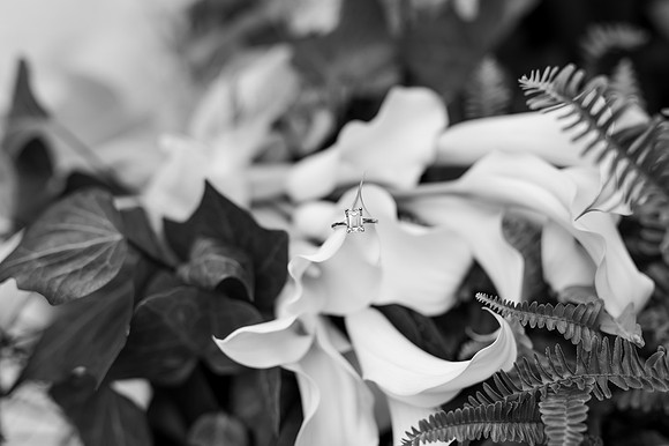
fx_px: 929
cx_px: 334
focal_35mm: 50
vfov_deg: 27.0
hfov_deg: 39.6
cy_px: 223
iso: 100
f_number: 2.2
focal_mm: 50
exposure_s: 1/400
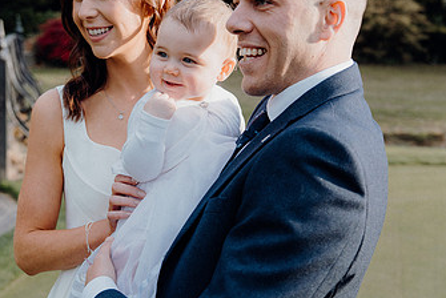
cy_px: 132
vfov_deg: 21.3
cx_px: 202
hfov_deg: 31.4
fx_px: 794
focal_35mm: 64
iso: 125
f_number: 3.5
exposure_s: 1/250
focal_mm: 37
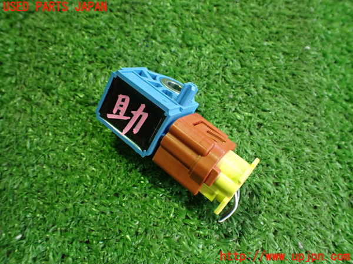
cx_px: 176
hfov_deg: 60.0
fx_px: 306
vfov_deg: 46.8
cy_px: 132
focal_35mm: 30
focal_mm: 5.4
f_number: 2.3
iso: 800
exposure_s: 1/50
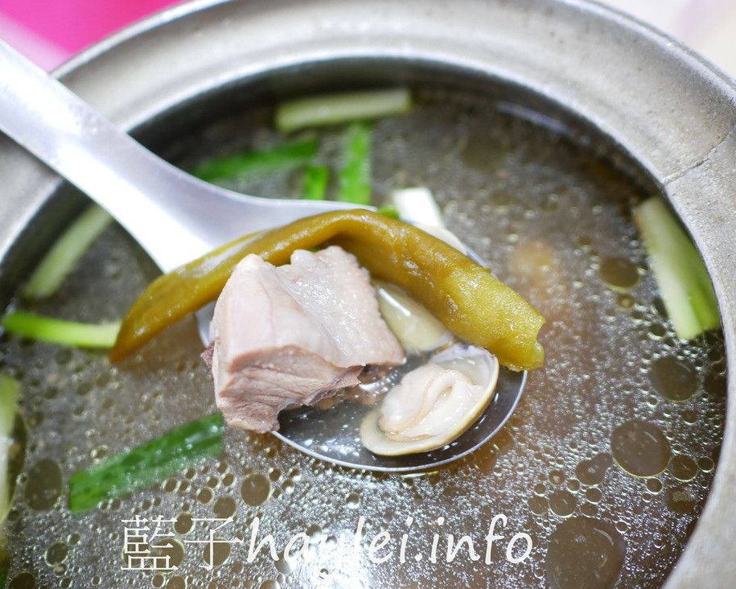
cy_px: 291
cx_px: 371
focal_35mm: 32
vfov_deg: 45.8
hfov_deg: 55.7
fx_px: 697
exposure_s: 1/60
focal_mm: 15
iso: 500
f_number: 1.7
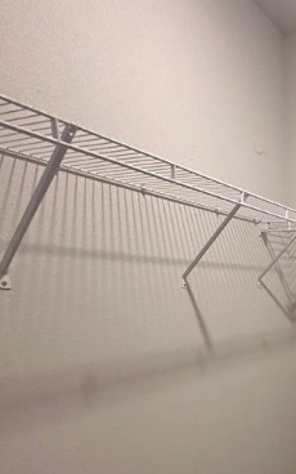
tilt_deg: -11.8
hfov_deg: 33.7
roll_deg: +1.0
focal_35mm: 31
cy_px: 386
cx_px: 346
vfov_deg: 56.3
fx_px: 400
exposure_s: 1/120
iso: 250
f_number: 2.2
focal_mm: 2.22
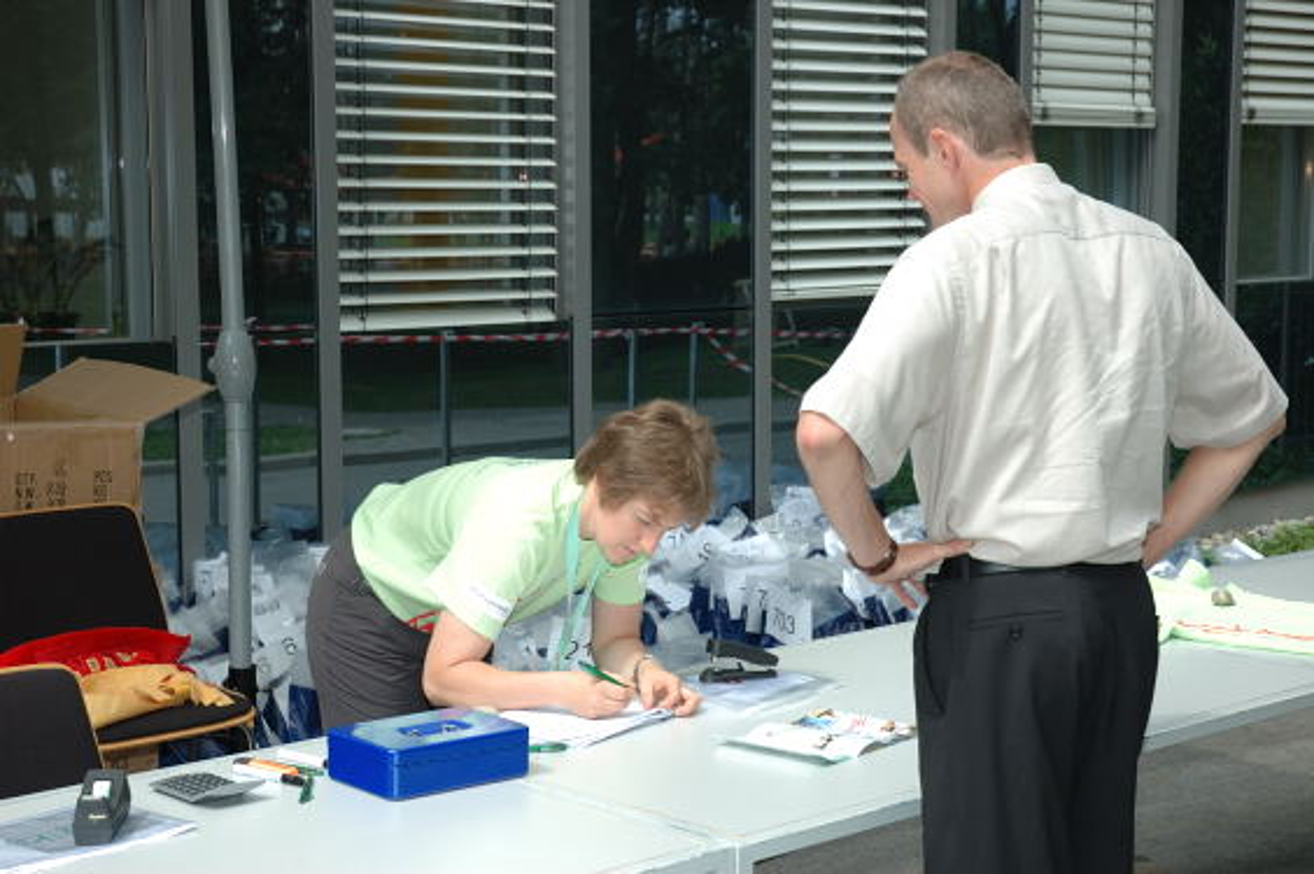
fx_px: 2407
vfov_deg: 20.6
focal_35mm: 66
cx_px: 657
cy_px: 437
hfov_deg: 30.5
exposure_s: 1/125
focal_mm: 44
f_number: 5.6
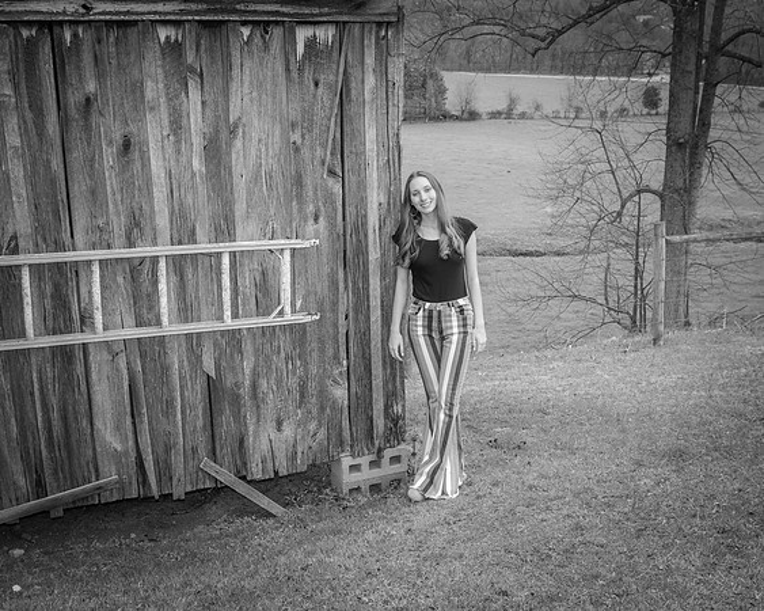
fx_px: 916
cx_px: 382
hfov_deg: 45.3
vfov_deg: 36.9
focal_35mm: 41
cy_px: 306
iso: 140
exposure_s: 1/180
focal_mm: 24
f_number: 6.7
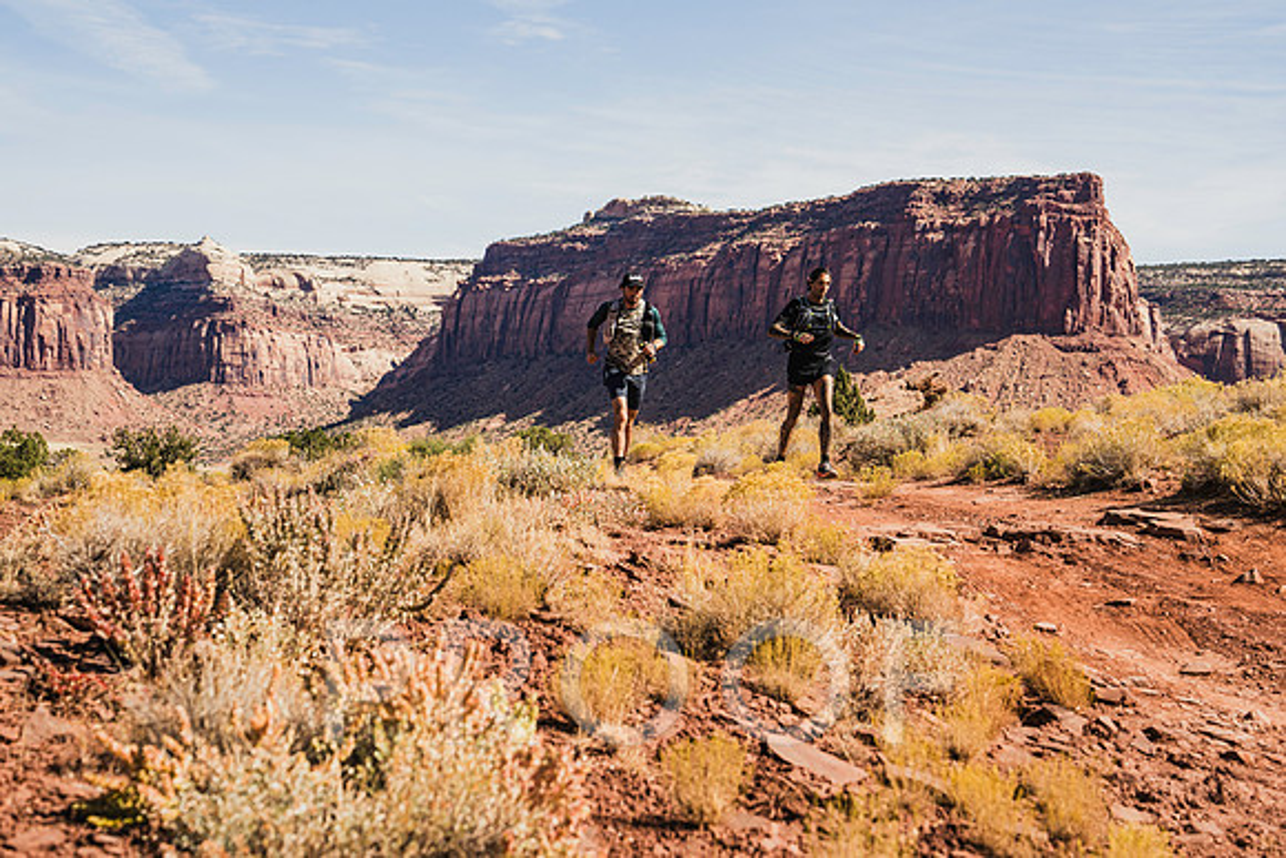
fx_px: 2753
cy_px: 410
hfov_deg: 26.3
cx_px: 693
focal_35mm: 77
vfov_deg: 17.7
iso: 160
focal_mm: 70
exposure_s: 1/1000
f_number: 5
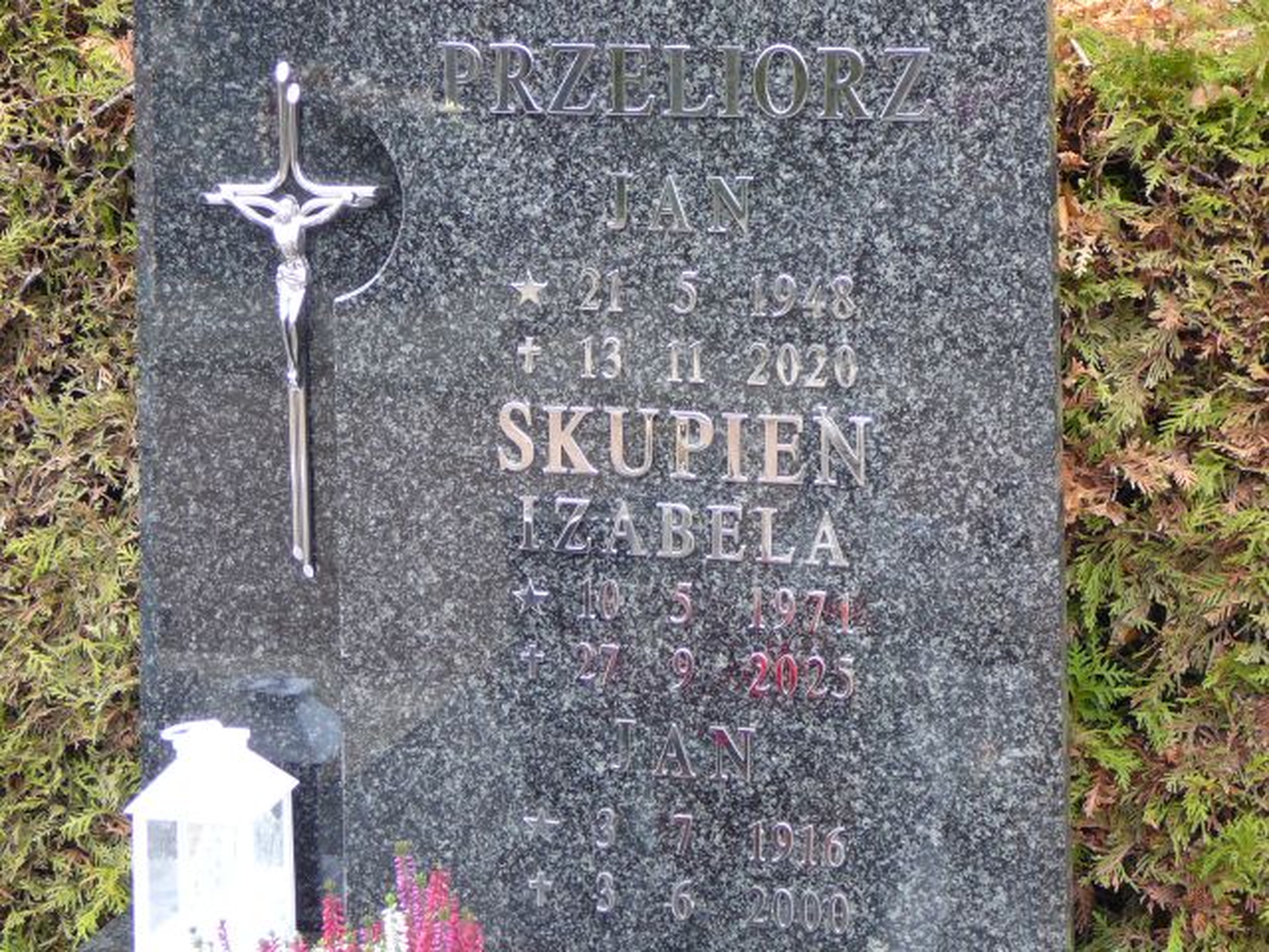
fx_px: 3006
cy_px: 476
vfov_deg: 18.0
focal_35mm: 82
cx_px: 634
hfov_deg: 23.8
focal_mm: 12.2
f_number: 3.8
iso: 100
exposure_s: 1/60
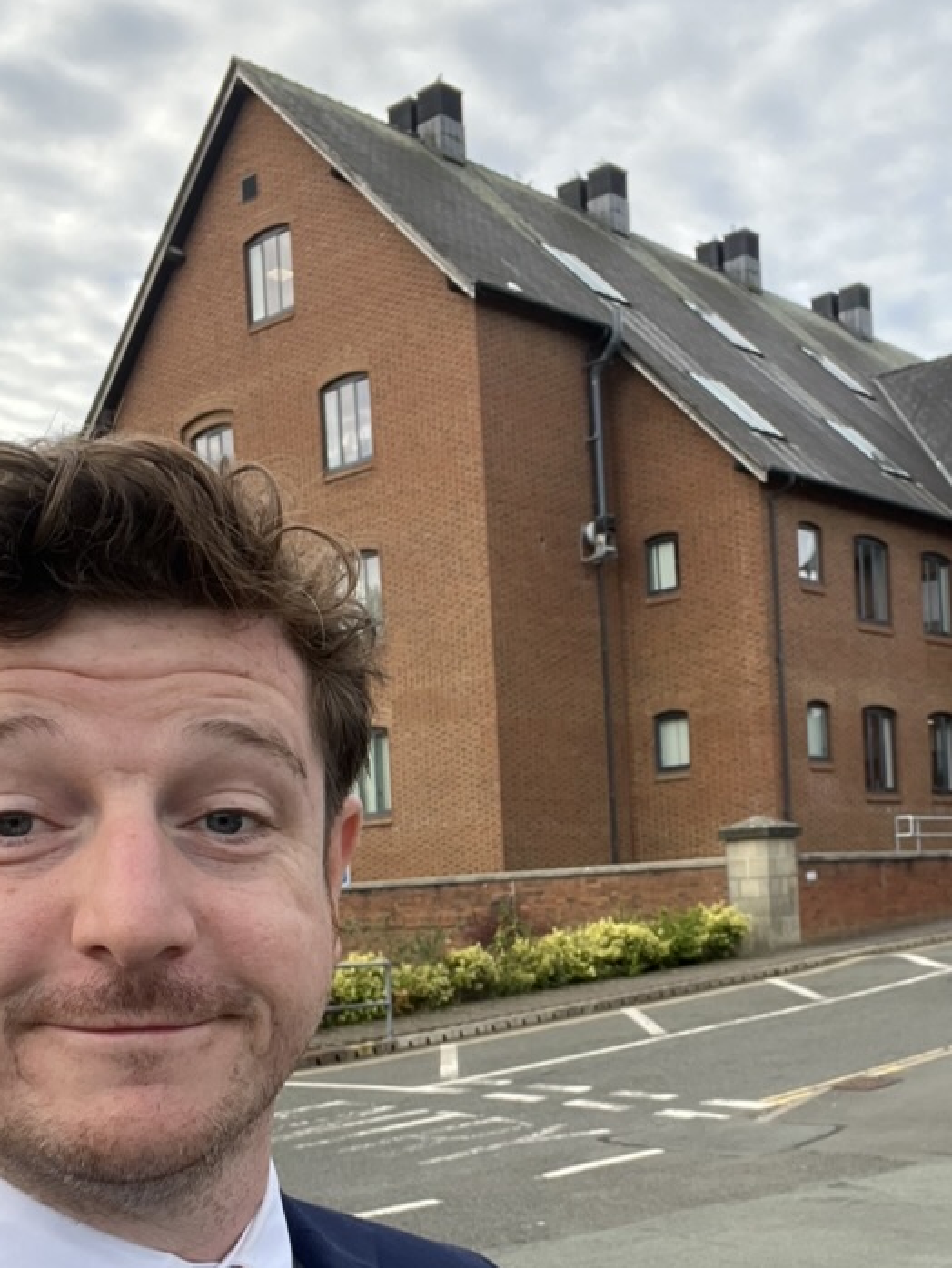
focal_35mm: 44
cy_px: 894
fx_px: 1612
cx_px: 545
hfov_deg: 32.8
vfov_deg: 42.1
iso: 32
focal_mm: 2.71
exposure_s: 1/169
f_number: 2.2
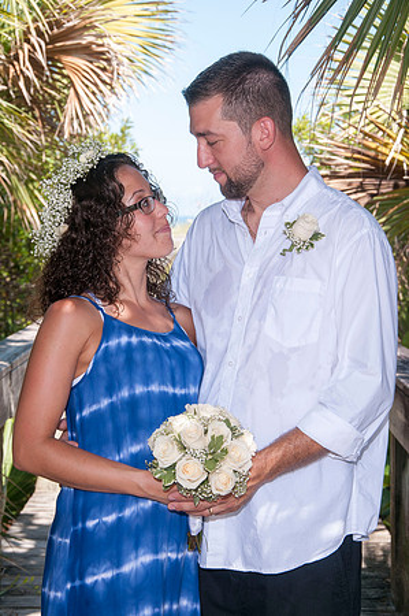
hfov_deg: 17.5
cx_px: 204
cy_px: 308
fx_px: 1332
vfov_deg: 26.0
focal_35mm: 78
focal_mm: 52
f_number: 7.1
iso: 100
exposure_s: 1/250
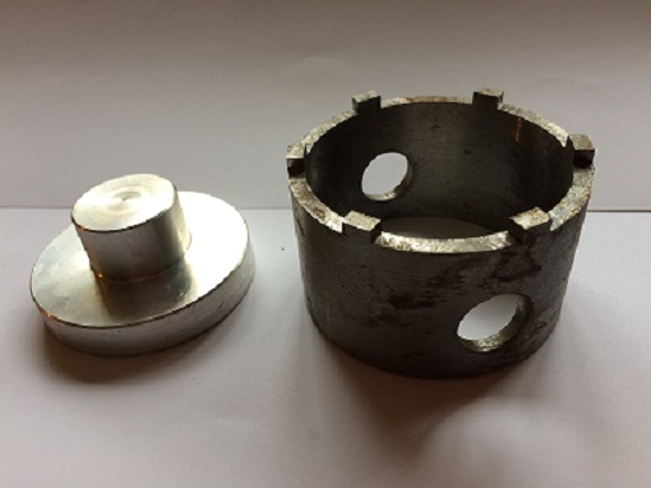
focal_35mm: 29
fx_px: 545
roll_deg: +6.6
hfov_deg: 61.7
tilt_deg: -37.6
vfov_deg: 48.2
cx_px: 326
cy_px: 244
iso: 40
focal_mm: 4.15
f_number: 2.2
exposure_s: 1/33
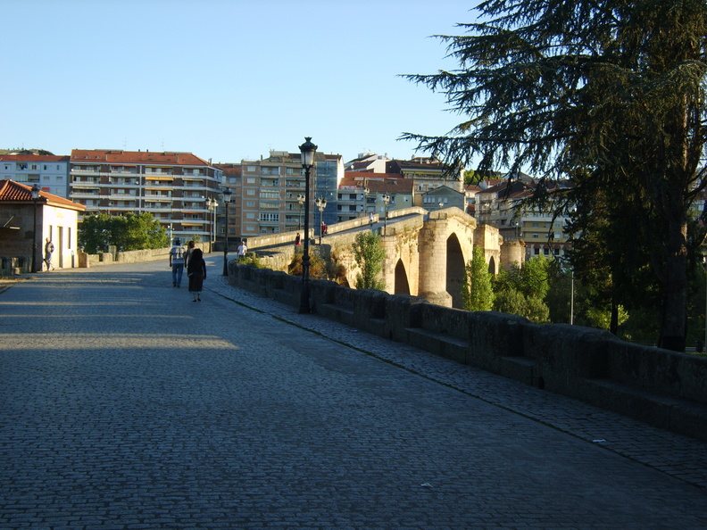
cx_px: 354
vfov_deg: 27.5
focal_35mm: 53
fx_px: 1082
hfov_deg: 36.2
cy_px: 265
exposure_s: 1/250
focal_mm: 11
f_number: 3.5
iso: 50
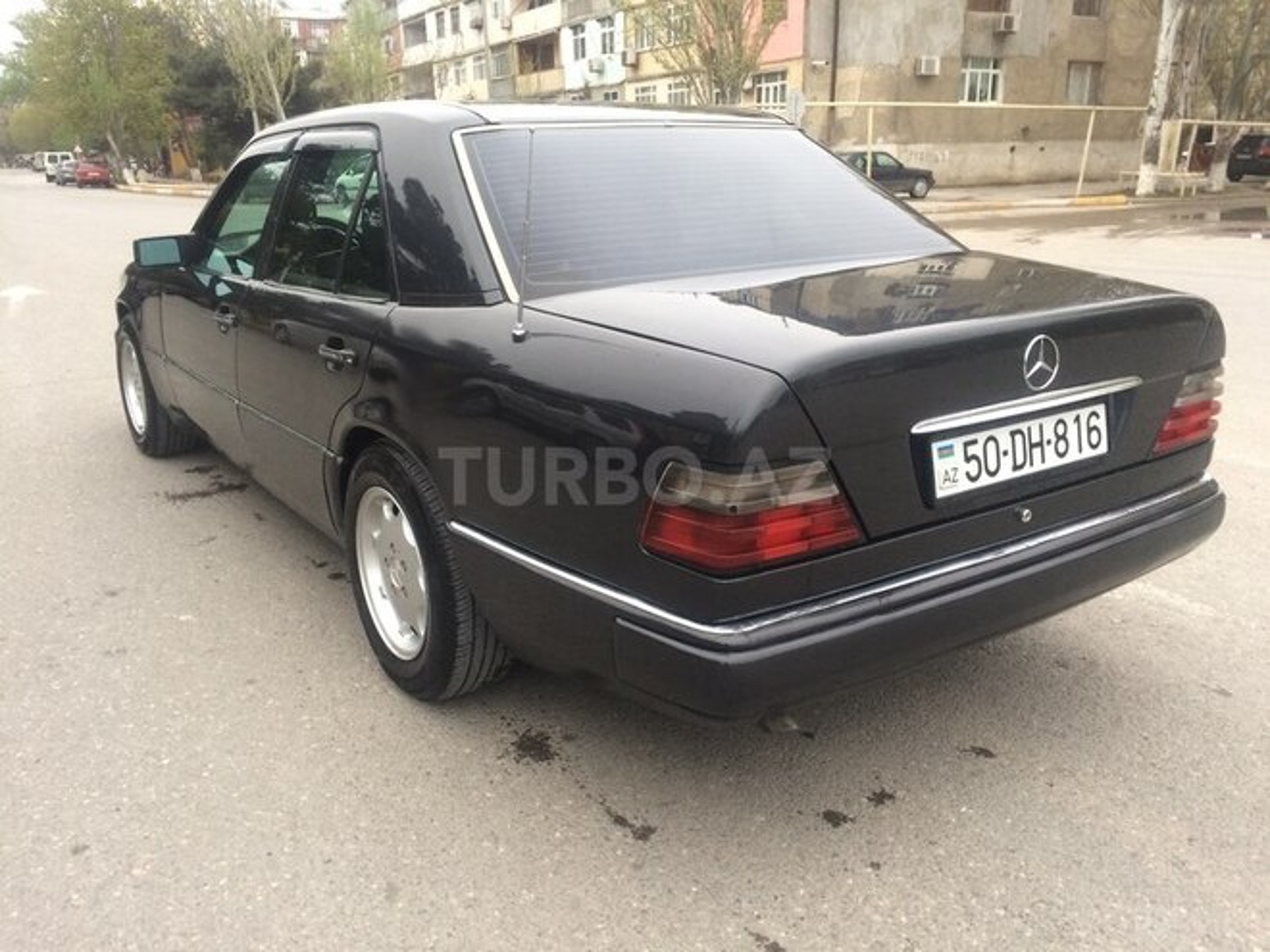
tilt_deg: -16.1
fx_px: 1064
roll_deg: +2.8
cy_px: 476
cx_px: 635
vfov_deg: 48.2
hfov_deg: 61.7
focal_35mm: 29
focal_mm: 4.15
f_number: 2.2
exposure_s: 1/33
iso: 64
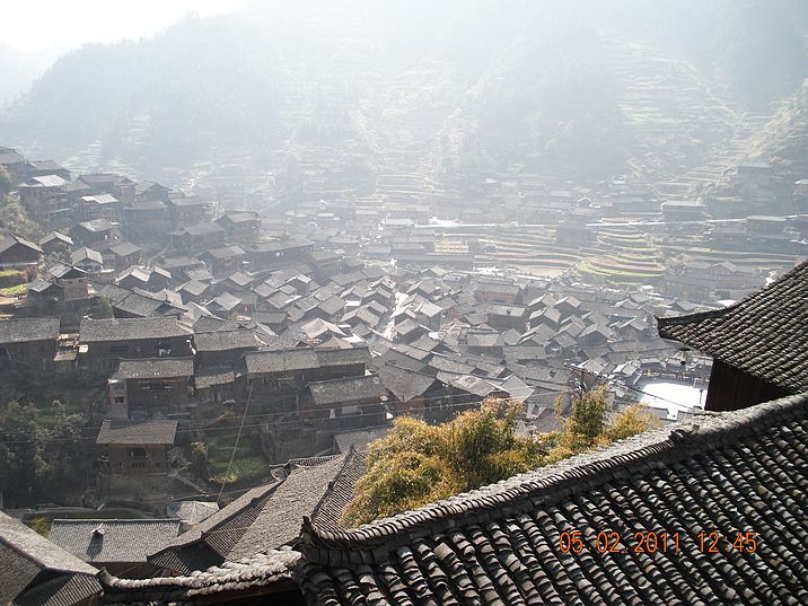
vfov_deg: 39.7
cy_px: 303
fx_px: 840
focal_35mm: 36
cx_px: 404
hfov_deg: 51.4
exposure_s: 1/260
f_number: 3.5
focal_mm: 6.3
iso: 64
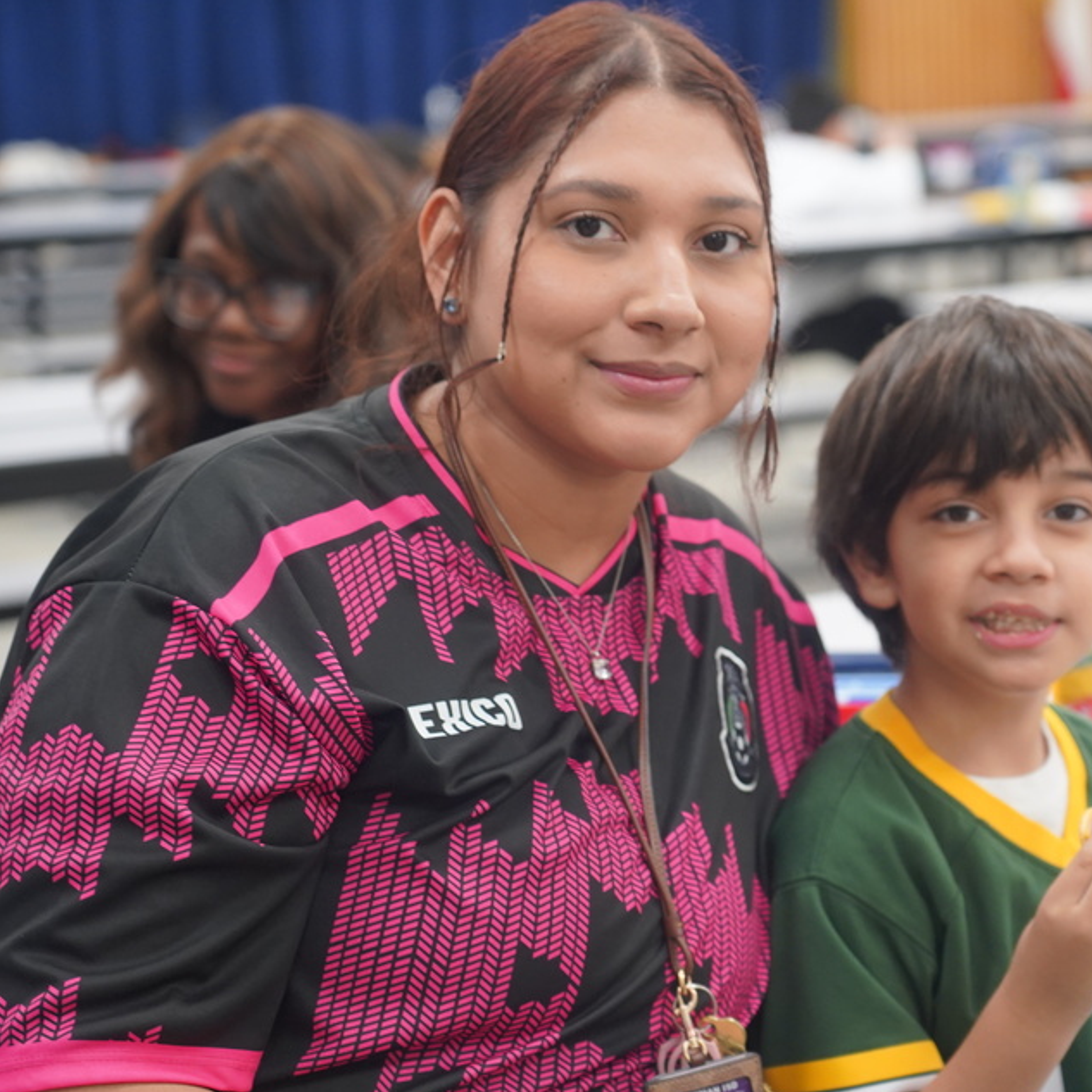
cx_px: 744
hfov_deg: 17.5
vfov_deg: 17.6
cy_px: 586
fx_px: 3533
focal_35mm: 99
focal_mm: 72
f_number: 4
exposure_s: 1/160
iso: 1600
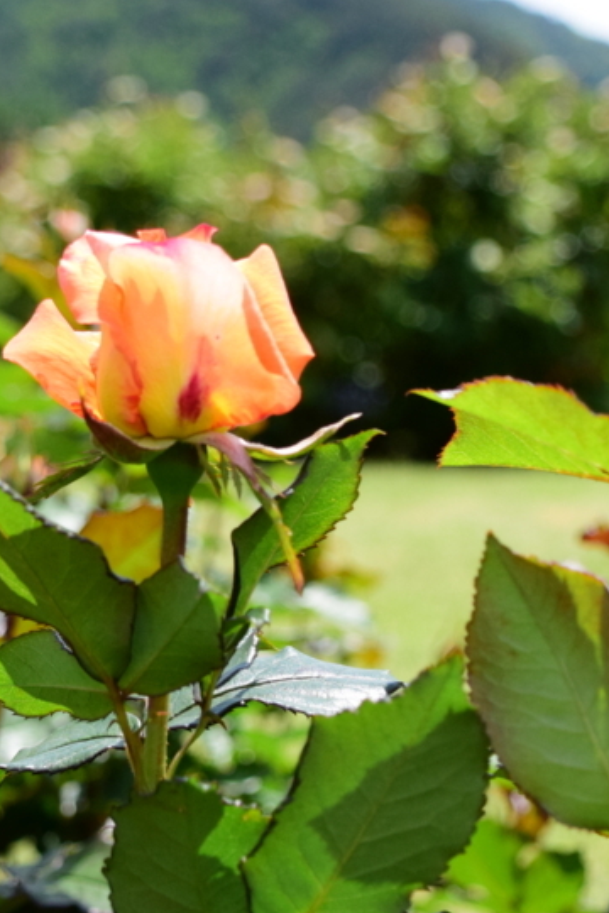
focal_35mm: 108
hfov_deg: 12.6
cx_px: 156
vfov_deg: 18.9
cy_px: 372
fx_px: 2740
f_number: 5
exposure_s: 1/4000
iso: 1000
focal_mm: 38
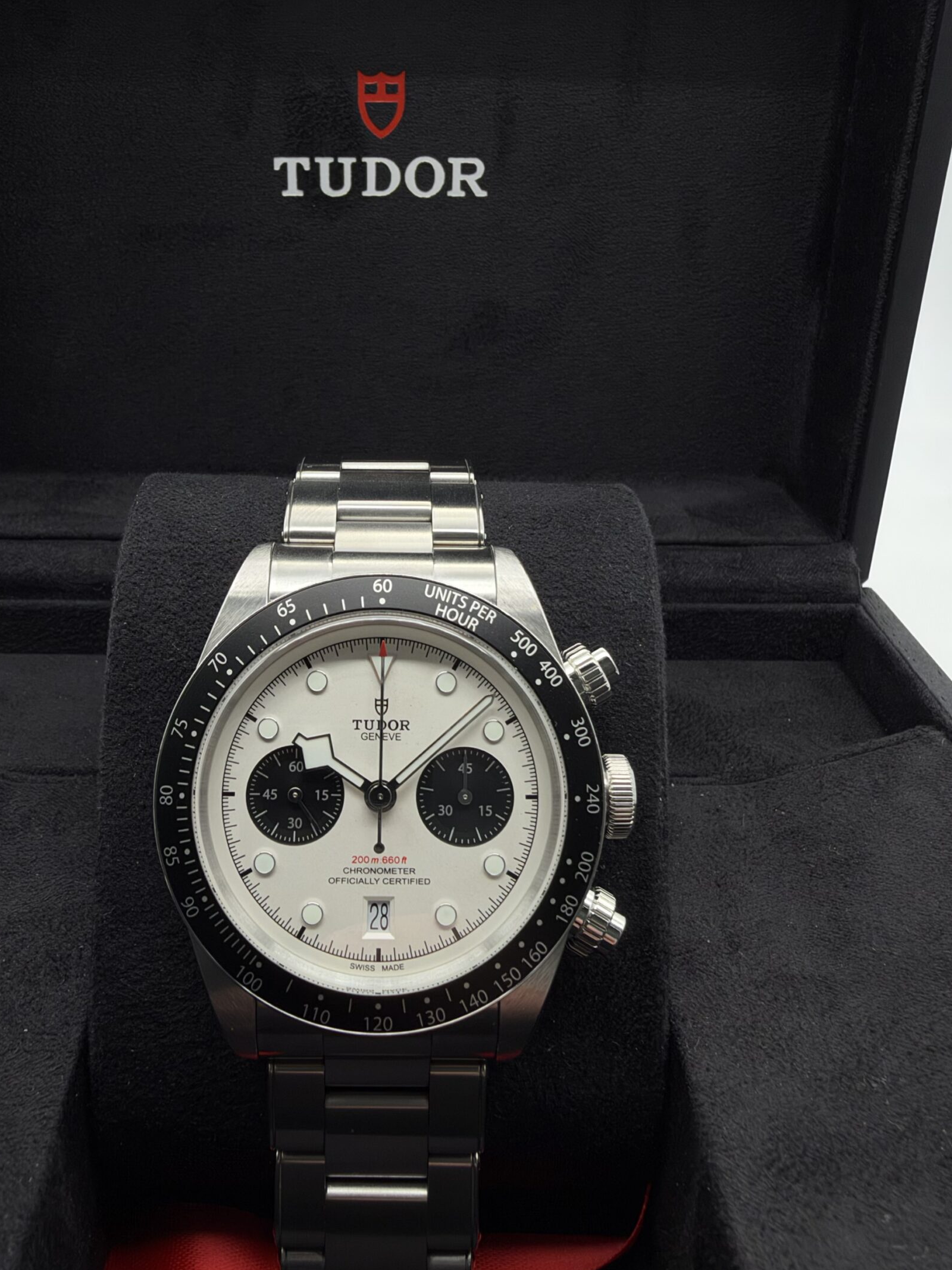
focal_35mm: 30
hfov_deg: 46.6
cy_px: 685
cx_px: 402
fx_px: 1100
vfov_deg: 59.9
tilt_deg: -24.9
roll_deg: -1.1
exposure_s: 1/233
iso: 40
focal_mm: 2.22
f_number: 2.2
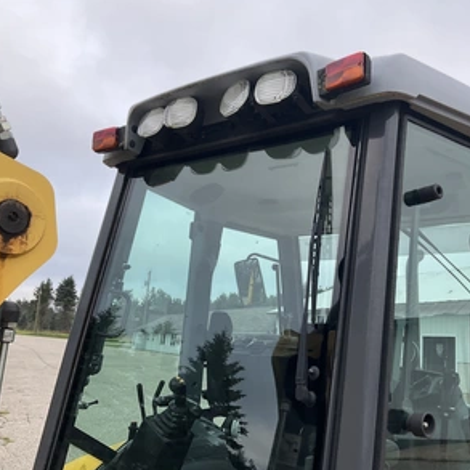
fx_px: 538
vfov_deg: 47.2
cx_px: 266
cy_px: 237
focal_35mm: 35
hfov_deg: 47.1
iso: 25
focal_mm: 3
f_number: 1.8
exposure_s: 1/562
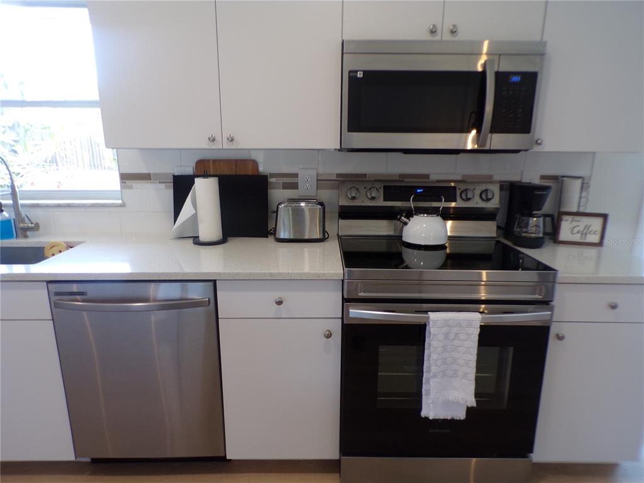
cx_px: 322
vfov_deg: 56.8
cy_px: 242
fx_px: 446
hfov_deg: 71.6
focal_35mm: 24
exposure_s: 1/34
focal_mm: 4.3
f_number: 3
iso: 107
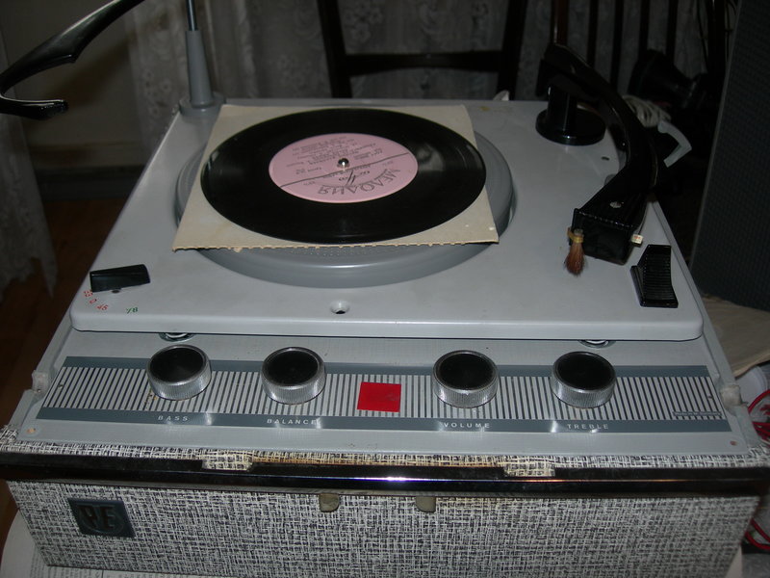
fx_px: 845
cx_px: 385
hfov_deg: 49.0
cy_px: 289
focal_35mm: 38
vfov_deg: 37.7
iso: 50
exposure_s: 1/60.1
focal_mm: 7.8
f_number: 2.8
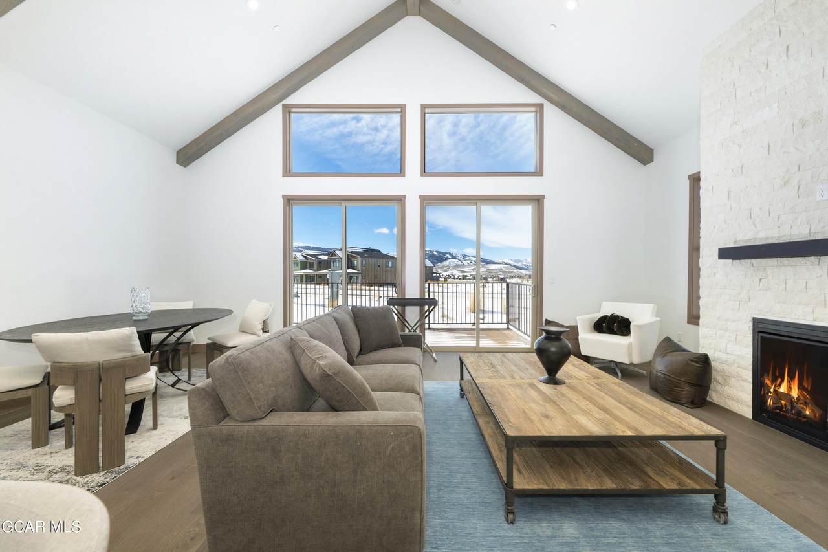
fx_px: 322
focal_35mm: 14
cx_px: 414
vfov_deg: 81.2
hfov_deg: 104.3
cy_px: 276
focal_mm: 14
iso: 160
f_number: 7.1
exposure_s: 1/160
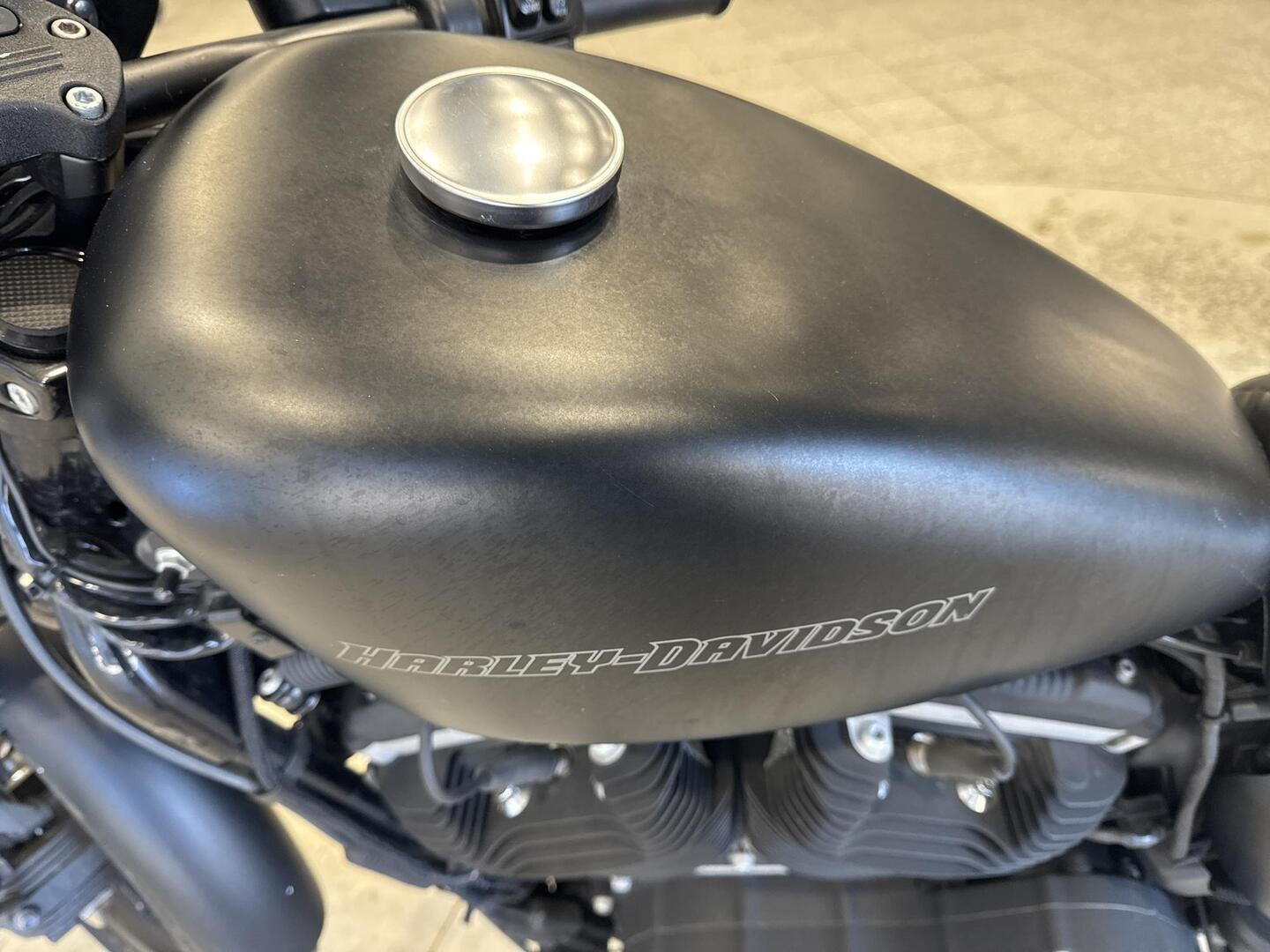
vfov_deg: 56.8
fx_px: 881
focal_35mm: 24
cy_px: 476
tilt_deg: -39.0
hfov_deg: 71.6
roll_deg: +8.3
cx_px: 635
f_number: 1.78
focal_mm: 6.76
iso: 200
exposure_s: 1/100
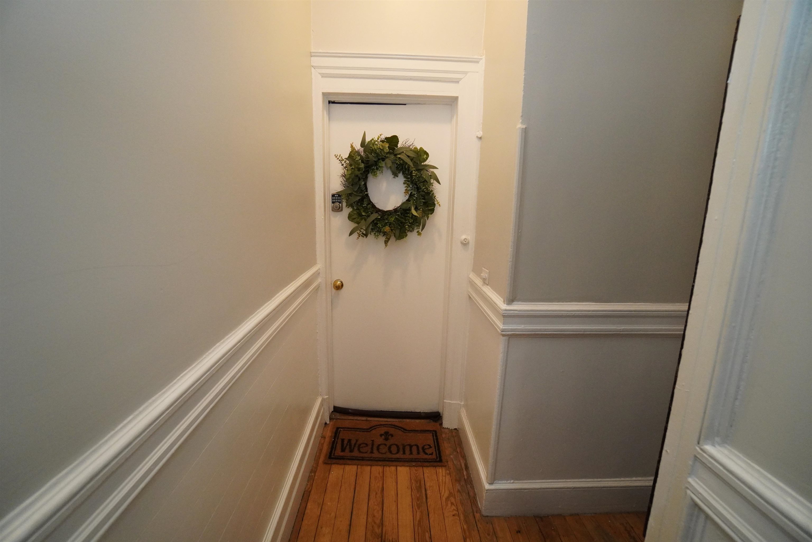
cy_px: 271
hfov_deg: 100.4
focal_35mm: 15
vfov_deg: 77.4
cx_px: 406
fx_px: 338
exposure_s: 1/125
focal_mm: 10
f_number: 4
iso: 3200
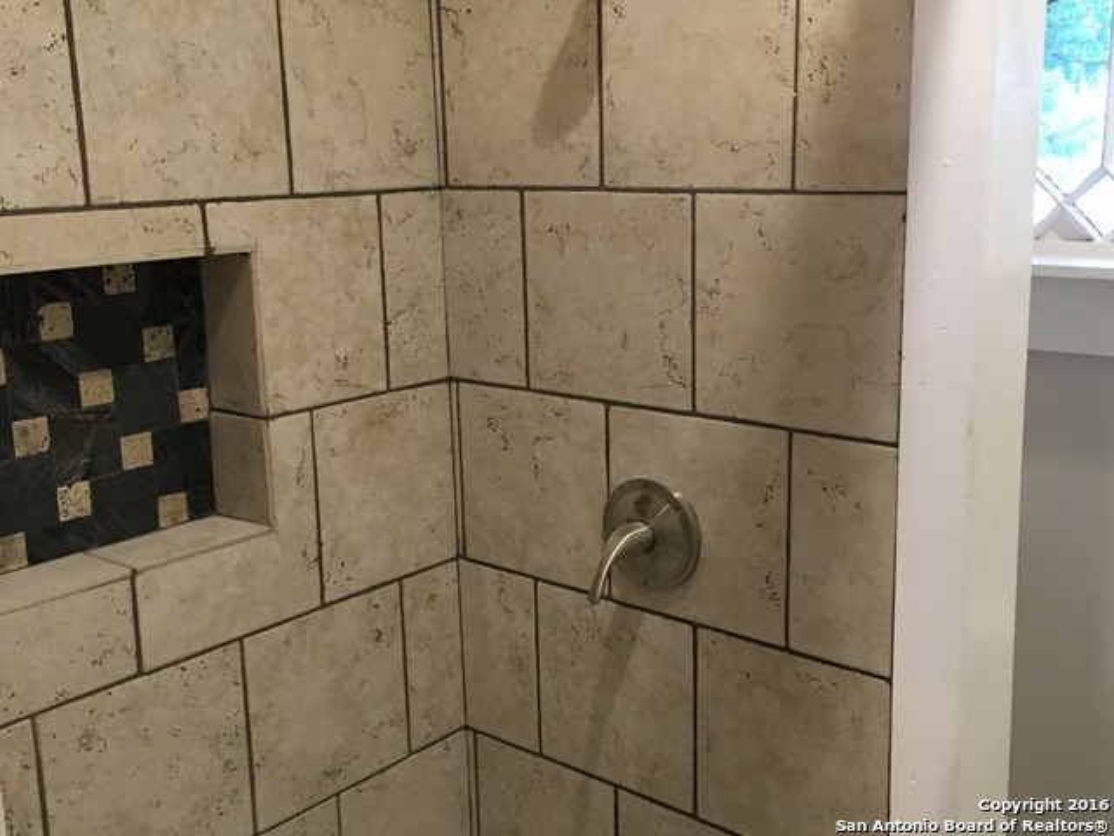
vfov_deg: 48.2
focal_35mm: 29
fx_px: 933
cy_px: 418
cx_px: 557
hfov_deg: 61.7
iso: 100
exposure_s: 1/10
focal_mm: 4.15
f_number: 2.2
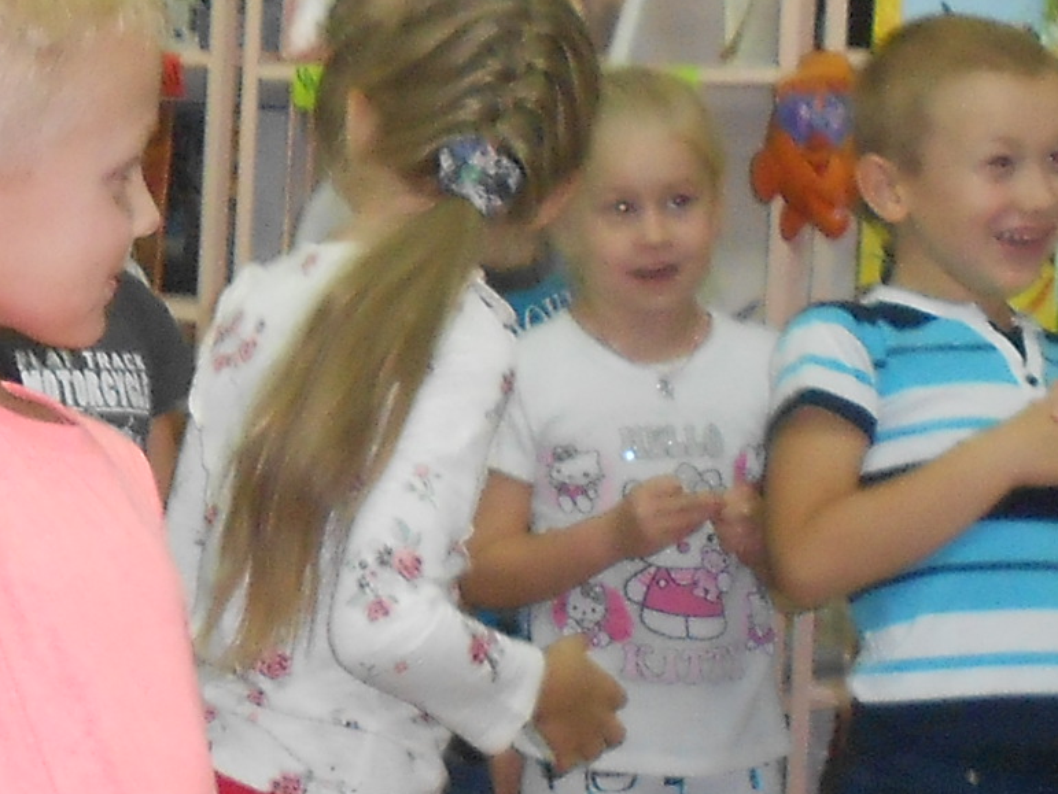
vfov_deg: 13.5
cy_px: 348
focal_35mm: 110
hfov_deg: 17.5
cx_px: 0
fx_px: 3364
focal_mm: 4.6
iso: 250
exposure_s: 1/25
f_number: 3.2
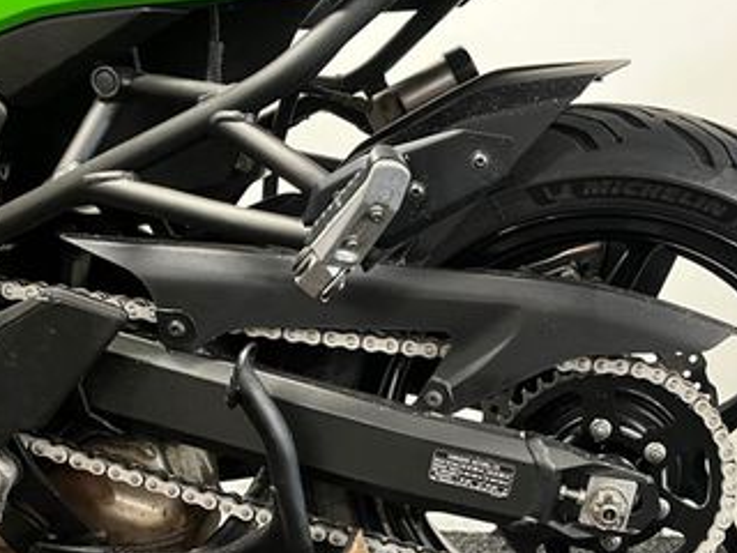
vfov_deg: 27.3
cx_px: 576
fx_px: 1107
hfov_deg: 35.8
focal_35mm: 52
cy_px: 465
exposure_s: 1/50
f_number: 1.6
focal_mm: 5.1
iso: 500
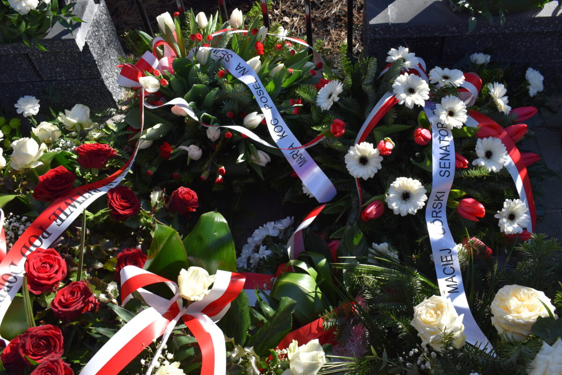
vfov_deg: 40.0
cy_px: 188
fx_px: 515
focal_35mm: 33
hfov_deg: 57.2
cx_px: 281
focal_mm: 22
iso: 200
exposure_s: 1/250
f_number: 8
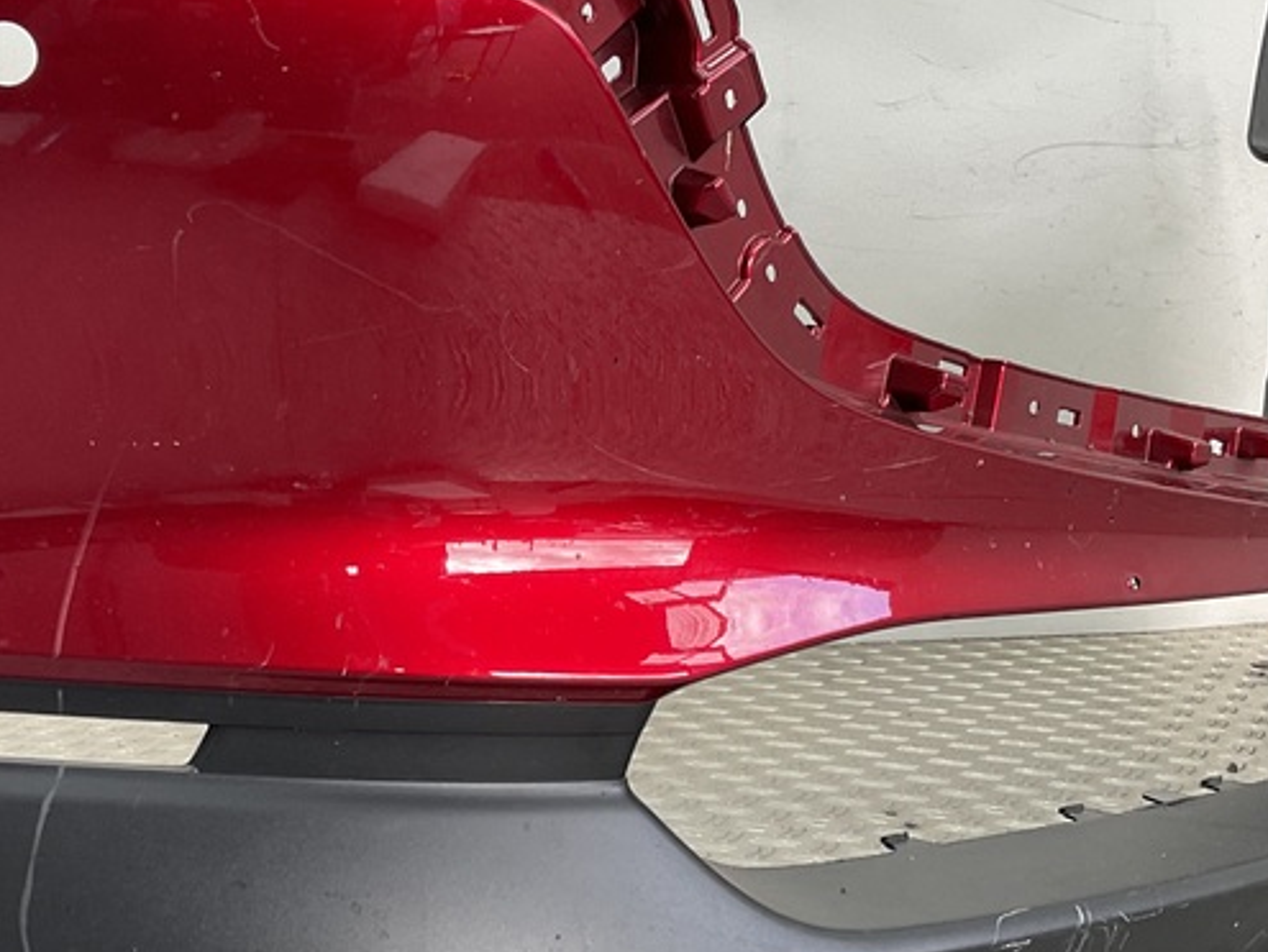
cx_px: 492
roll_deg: -1.7
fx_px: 2163
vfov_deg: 24.8
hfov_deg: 32.6
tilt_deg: -7.0
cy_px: 476
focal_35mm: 59
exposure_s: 1/120
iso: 50
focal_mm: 3
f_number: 1.8
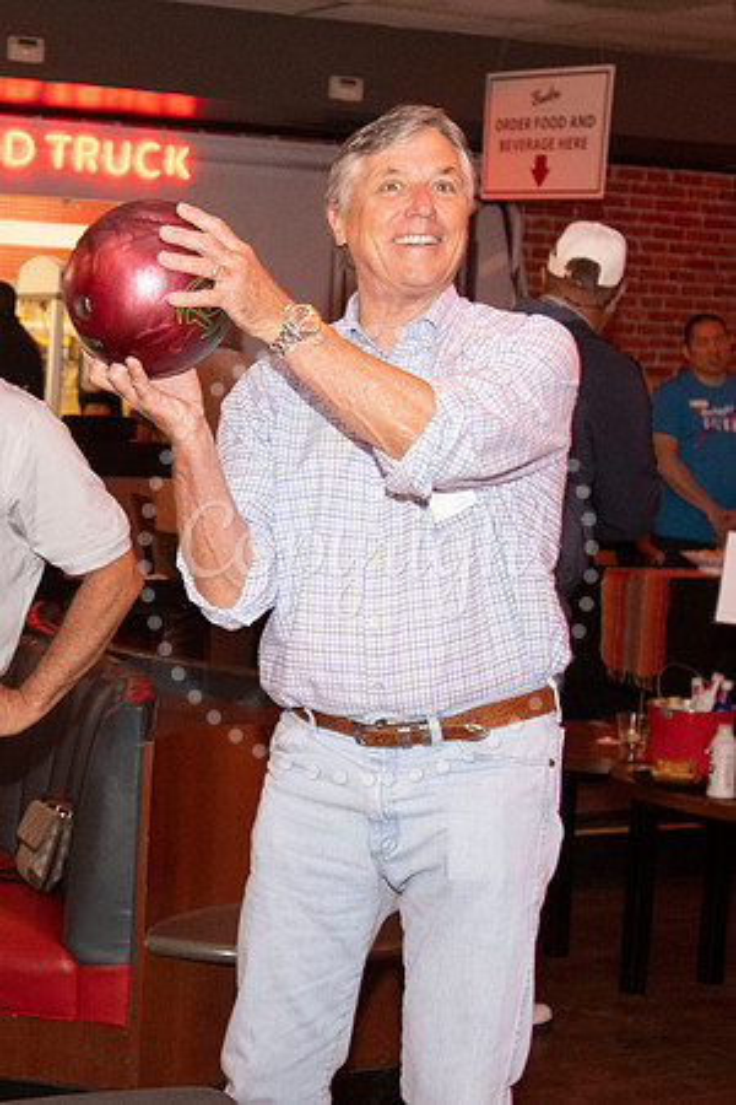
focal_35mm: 83
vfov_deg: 24.4
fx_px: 2553
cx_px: 31
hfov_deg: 16.1
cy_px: 622
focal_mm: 32
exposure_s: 1/80
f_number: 5.6
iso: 2500
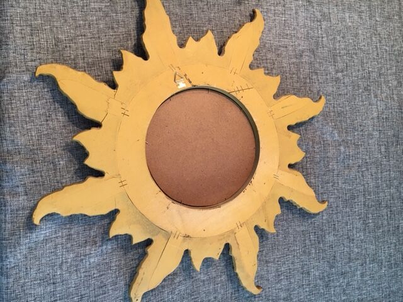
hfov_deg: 61.7
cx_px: 202
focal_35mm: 29
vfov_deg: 48.2
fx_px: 338
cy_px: 151
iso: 50
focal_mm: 4.15
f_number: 2.2
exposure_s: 1/33
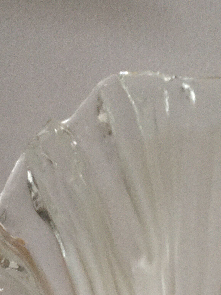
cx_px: 197
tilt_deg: -52.4
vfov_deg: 25.2
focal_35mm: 76
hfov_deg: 19.1
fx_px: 647
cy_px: 241
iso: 200
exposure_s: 1/20
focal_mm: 4.15
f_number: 2.2
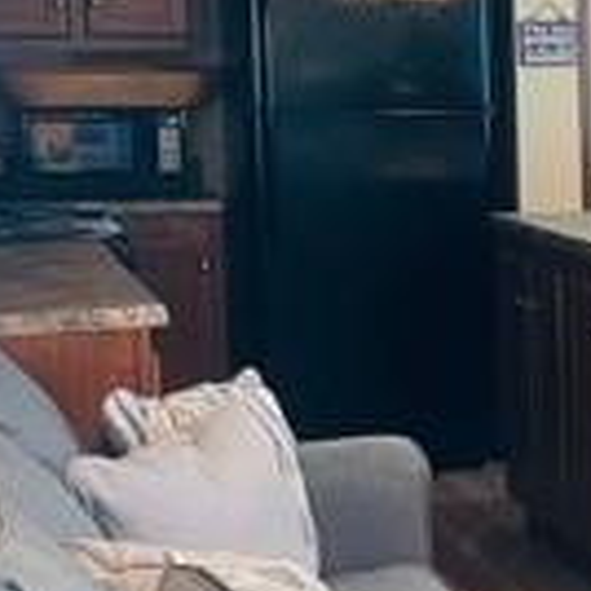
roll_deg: -0.5
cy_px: 269
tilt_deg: -6.8
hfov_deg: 14.0
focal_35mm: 110
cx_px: 1081
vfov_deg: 15.8
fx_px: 2125
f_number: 1.6
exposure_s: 1/30
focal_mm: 5.1
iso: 640
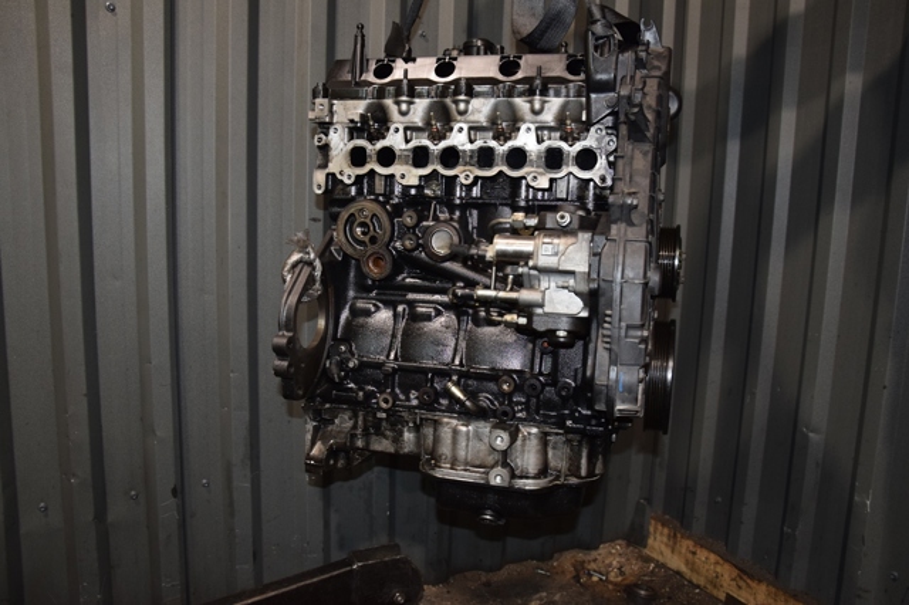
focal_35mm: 27
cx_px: 454
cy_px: 302
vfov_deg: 47.9
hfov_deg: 67.4
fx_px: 681
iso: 800
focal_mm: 18
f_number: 5
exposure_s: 1/60
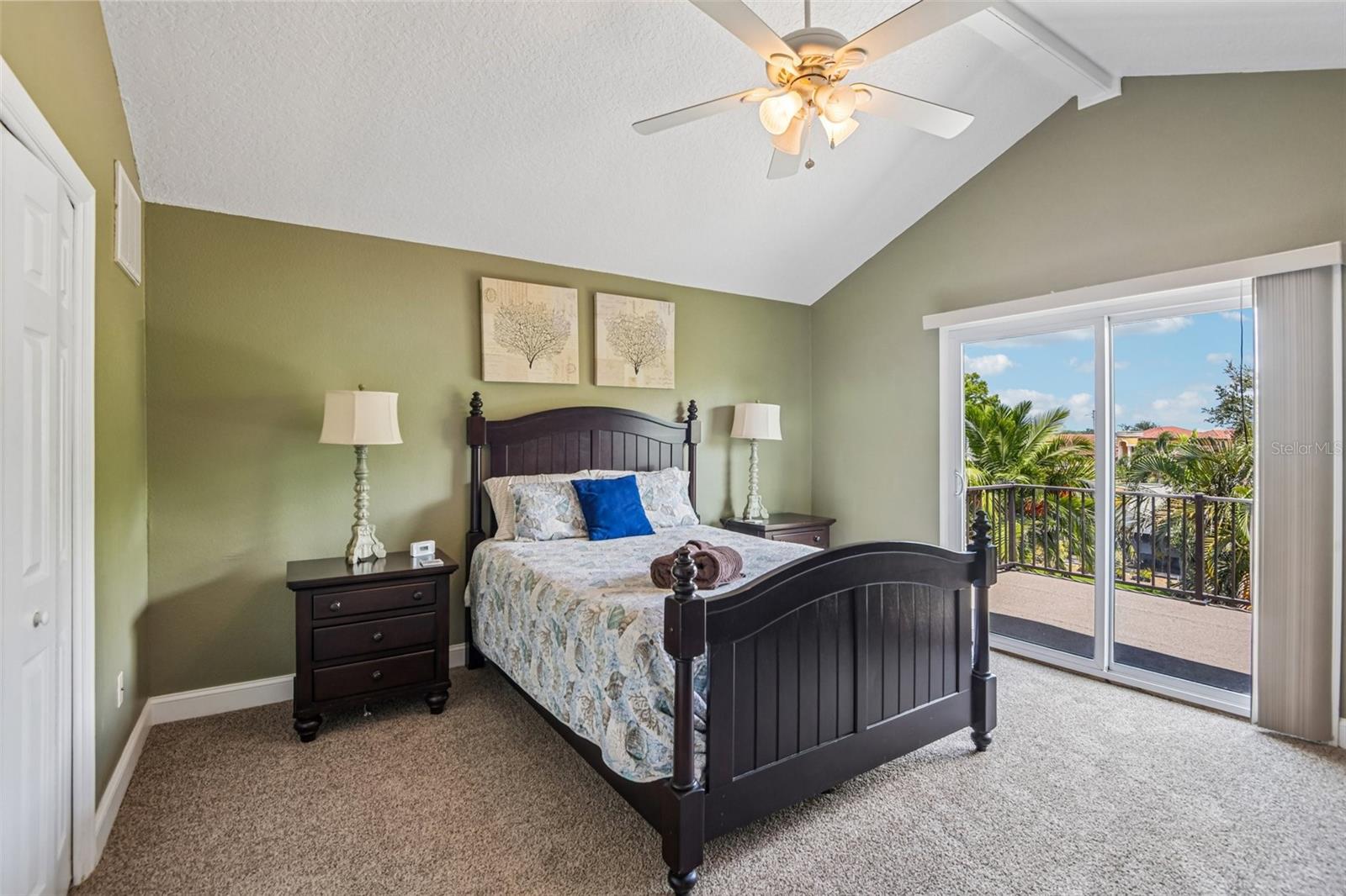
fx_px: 598
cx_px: 673
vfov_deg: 73.7
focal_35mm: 16
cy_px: 448
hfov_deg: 96.7
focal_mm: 16
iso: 400
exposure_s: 1/20
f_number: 8
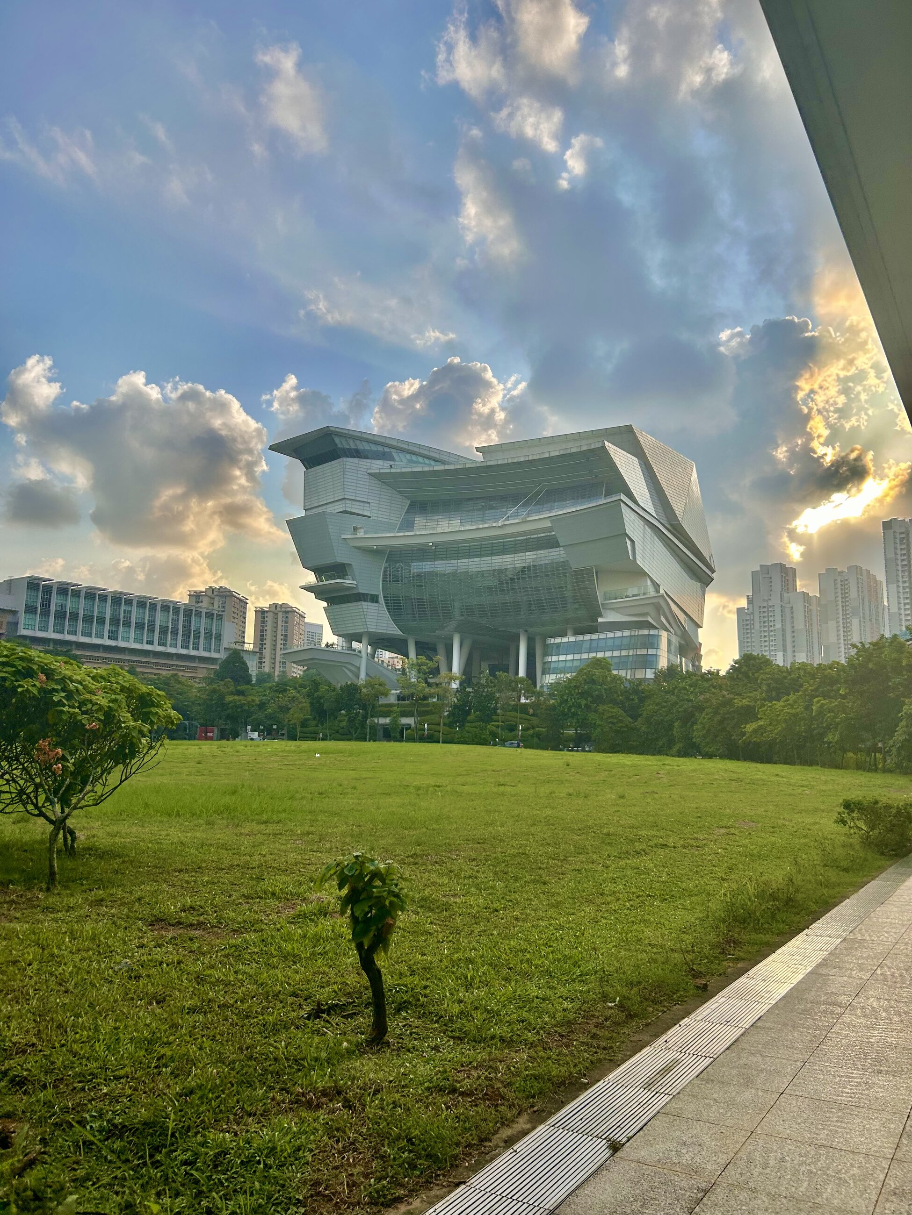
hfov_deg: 53.1
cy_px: 608
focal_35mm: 26
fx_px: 913
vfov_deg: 67.3
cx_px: 456
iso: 50
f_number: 1.5
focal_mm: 5.7
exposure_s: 1/3460
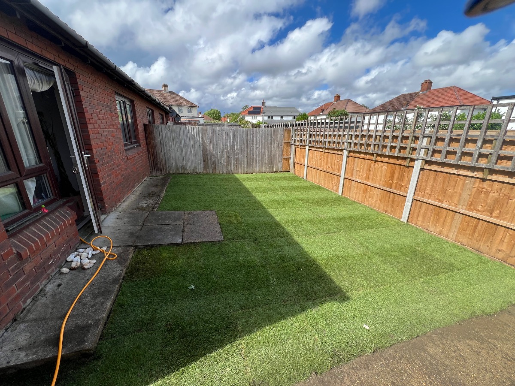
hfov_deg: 106.2
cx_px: 258
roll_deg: -0.7
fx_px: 193
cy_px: 193
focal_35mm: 13
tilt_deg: -17.8
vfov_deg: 89.9
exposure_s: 1/727
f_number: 1.8
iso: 32
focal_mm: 1.57
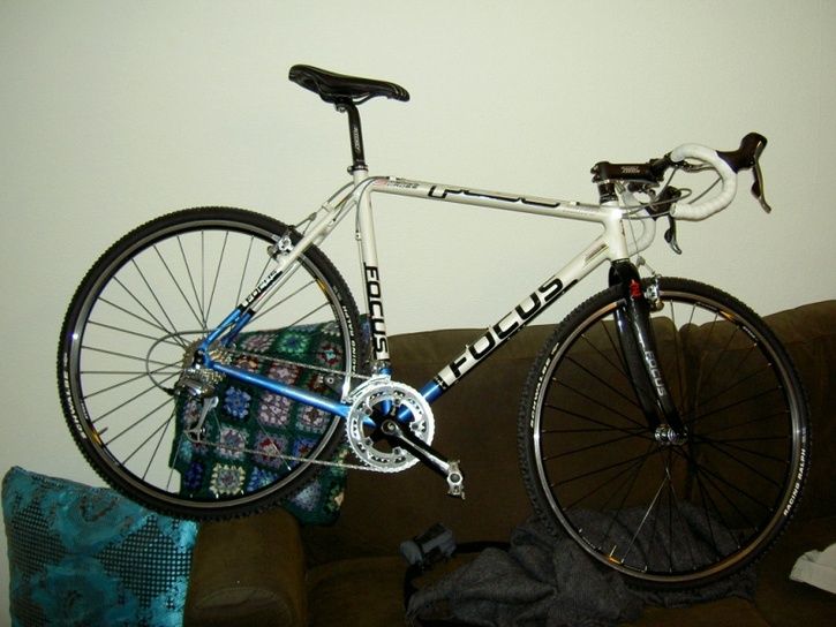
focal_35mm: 39
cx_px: 418
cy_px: 314
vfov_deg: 36.8
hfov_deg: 47.9
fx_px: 942
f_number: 2.8
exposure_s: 1/59.5
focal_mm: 8
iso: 100
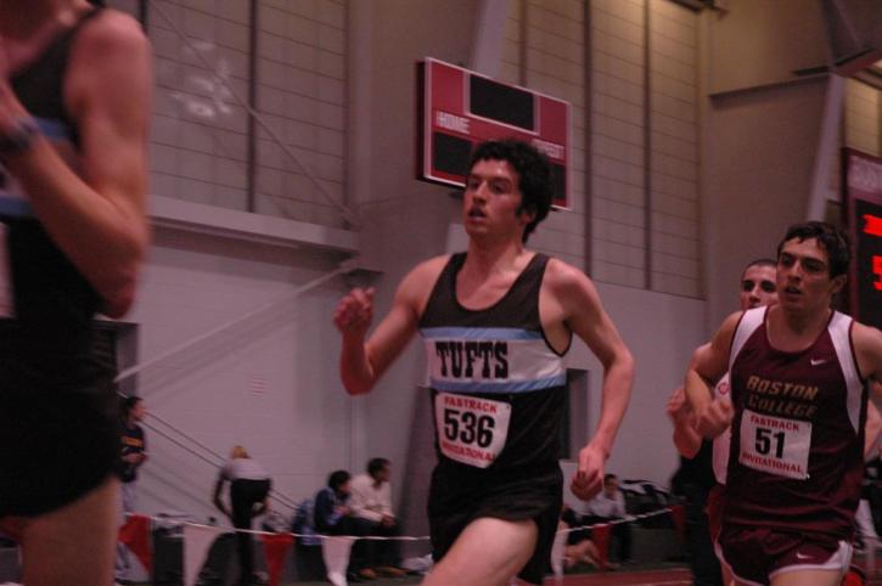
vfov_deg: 20.6
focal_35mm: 66
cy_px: 293
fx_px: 1616
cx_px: 441
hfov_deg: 30.5
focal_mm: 44
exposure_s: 1/125
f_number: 4.5
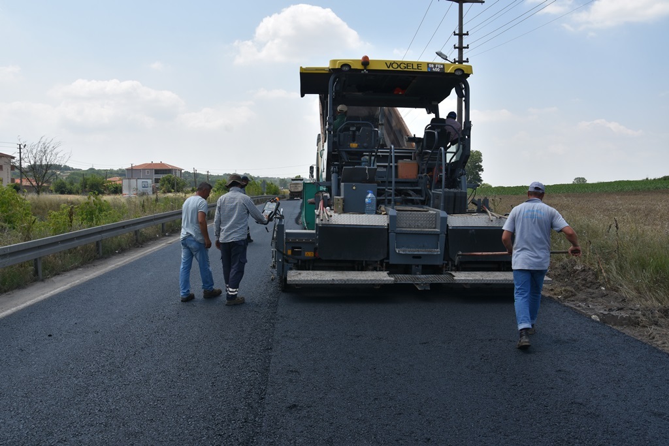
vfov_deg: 47.9
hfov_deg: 67.4
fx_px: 502
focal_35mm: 27
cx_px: 334
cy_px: 223
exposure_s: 1/250
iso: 100
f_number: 8
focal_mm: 18
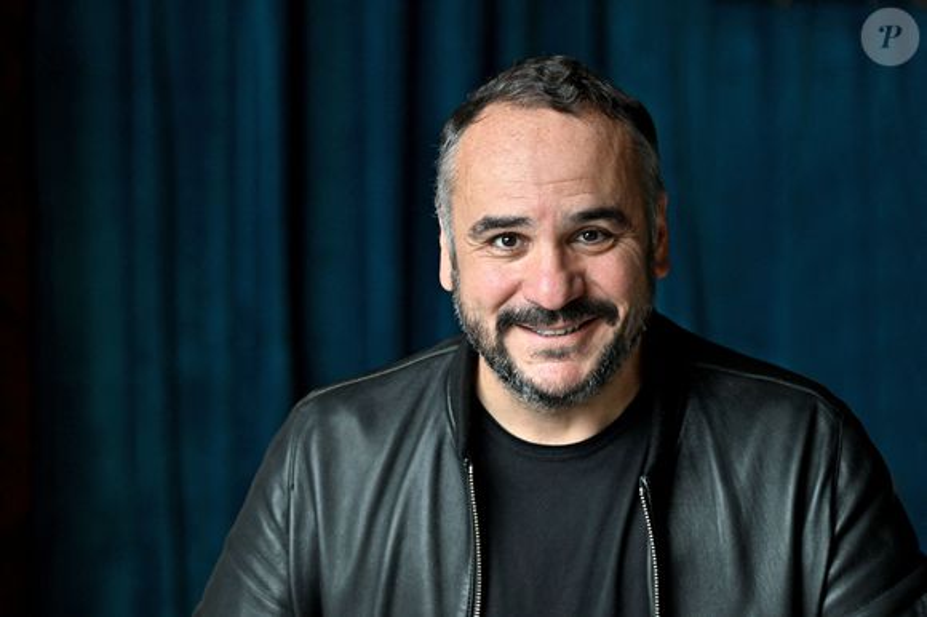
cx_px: 464
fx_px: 4761
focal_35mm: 185
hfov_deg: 11.1
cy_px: 308
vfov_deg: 7.4
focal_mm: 185
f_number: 5.6
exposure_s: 1/400
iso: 2000
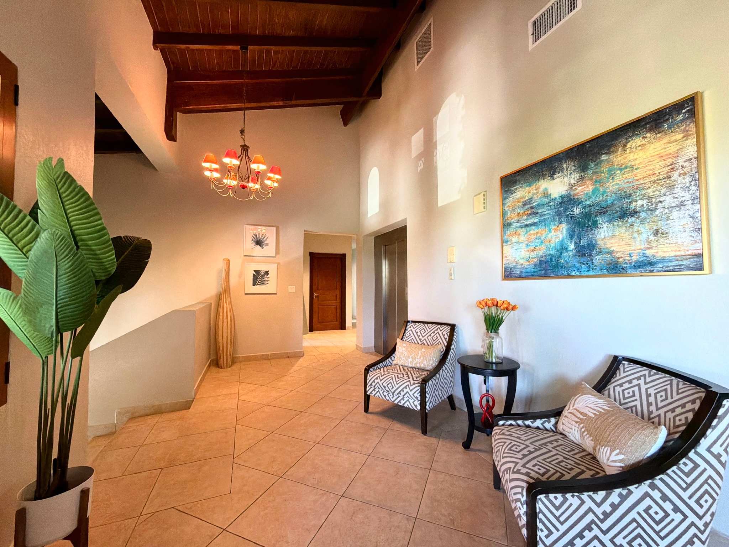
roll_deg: +0.8
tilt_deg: +1.3
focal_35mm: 14
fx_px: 295
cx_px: 364
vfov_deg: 85.7
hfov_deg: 102.1
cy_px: 274
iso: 500
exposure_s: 1/60
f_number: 2.2
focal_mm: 2.22
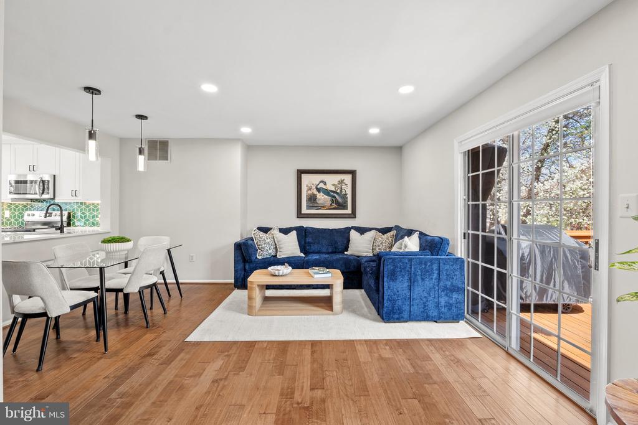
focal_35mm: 15
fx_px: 266
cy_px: 212
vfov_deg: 77.3
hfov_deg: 100.4
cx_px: 319
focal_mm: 10
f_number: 9
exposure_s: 1/1.25
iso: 100
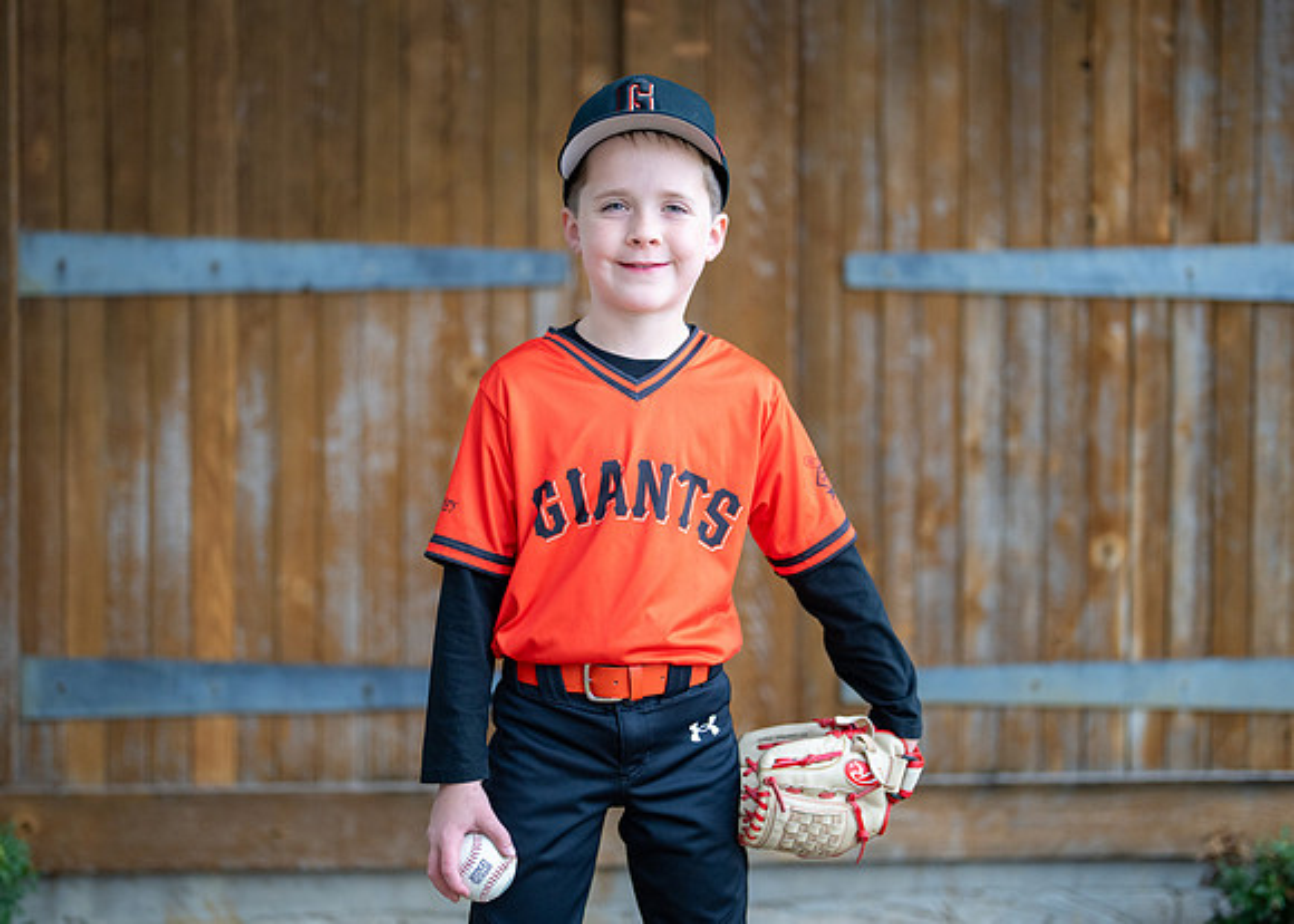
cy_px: 417
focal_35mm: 62
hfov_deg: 31.9
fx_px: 2262
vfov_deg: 23.1
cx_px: 623
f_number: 1.2
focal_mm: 50
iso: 500
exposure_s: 1/640
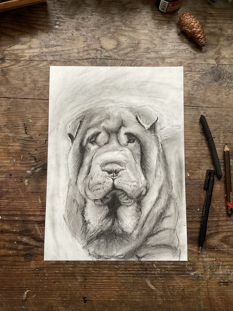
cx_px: 116
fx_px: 260
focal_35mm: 29
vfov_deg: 61.7
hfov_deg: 48.2
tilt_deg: -84.6
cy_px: 156
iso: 64
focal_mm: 3
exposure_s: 1/78
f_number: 1.8
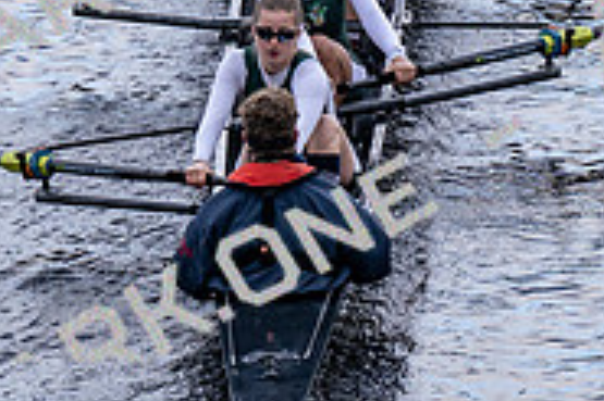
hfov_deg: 2.2
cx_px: 310
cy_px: -196
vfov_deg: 1.5
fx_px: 15790
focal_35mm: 942
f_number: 2.8
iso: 450
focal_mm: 200
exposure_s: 1/2000
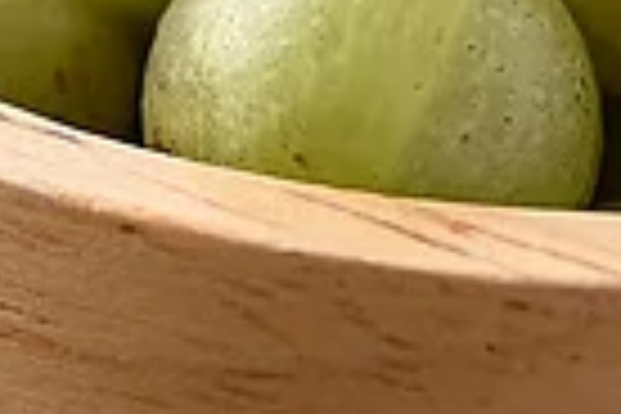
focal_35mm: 588
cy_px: -86
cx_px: -693
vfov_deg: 2.3
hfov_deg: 3.5
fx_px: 10142
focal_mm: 90
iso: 160
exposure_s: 1/125
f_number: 8
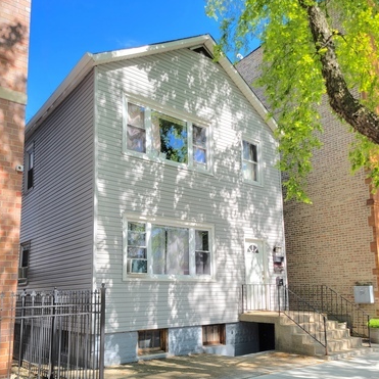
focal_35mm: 31
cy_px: 231
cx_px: 191
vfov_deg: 52.1
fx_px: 384
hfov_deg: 52.5
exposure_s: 1/470
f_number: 1.8
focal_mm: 5.4
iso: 40
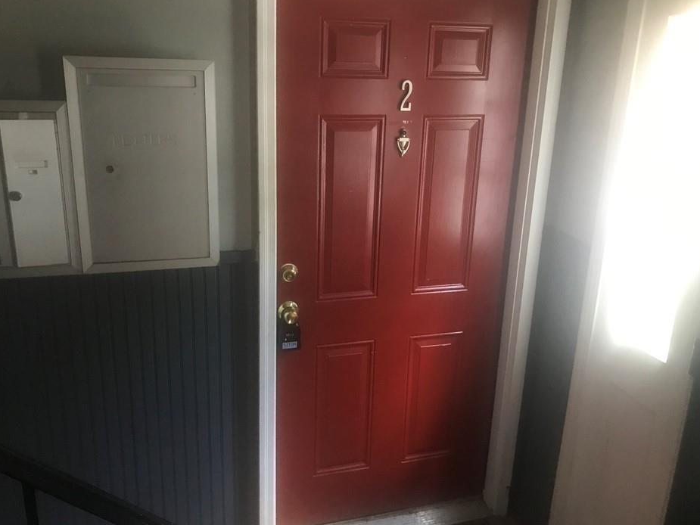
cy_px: 247
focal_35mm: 31
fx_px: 627
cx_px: 348
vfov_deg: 45.4
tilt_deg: -18.0
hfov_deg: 58.3
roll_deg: -1.3
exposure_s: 1/15
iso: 100
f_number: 1.8
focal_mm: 3.99
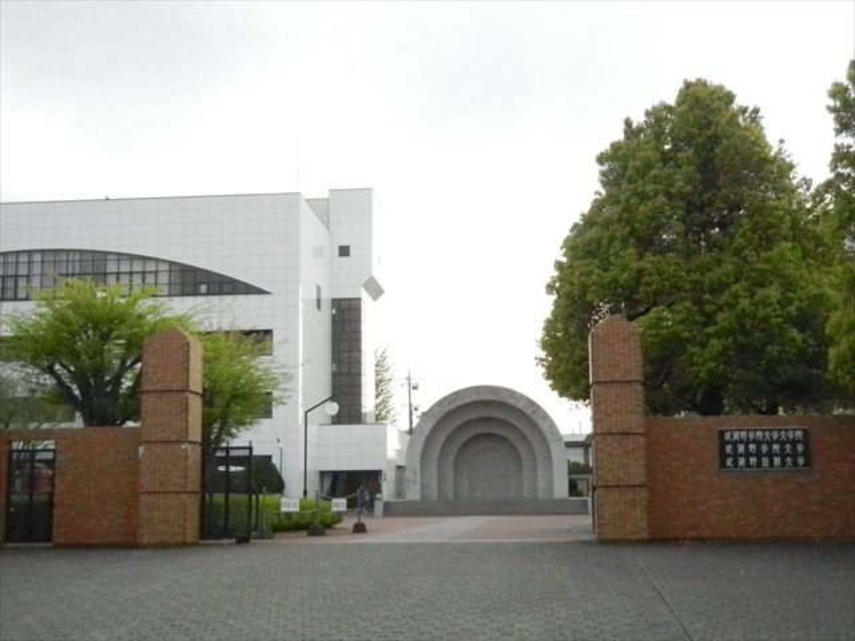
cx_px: 428
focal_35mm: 45
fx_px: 1111
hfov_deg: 42.1
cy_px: 320
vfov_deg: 32.2
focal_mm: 8.1
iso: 3200
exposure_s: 1/2000
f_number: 7.6
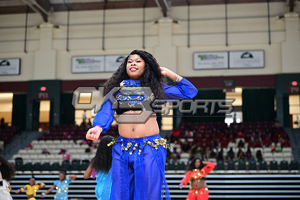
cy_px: 101
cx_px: 150
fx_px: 591
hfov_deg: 28.5
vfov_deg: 19.2
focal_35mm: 71
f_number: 3.2
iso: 6400
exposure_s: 1/1000
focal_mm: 70
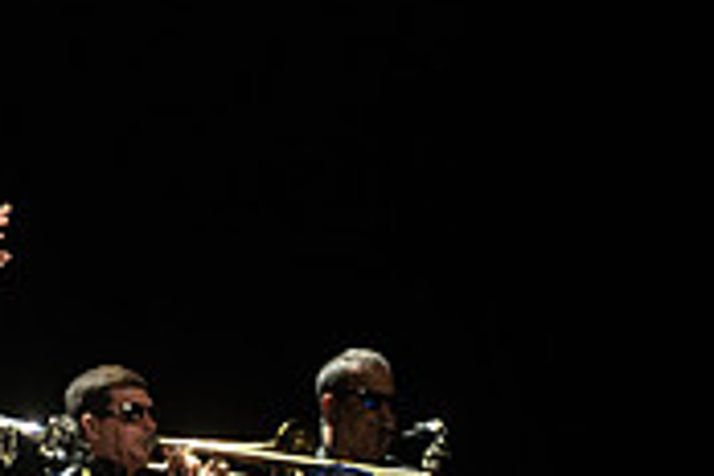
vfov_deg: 4.4
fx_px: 6227
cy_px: 299
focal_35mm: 314
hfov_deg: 6.5
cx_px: -152
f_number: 3.2
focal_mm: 80
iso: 1250
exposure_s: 1/640
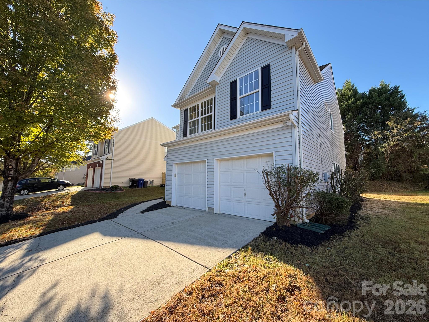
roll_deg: -0.4
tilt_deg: +5.8
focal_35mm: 14
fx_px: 174
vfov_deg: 85.7
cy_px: 161
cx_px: 214
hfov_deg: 102.1
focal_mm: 2.22
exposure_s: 1/146
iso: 64
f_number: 2.2
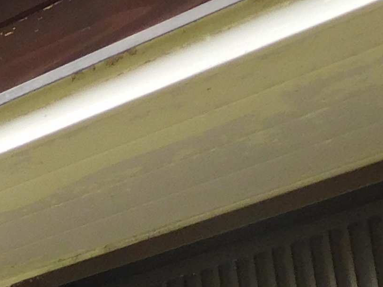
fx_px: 1571
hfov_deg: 11.2
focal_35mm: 142
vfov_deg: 9.8
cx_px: -583
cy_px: 533
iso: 180
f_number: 3.4
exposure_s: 1/30
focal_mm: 4.5
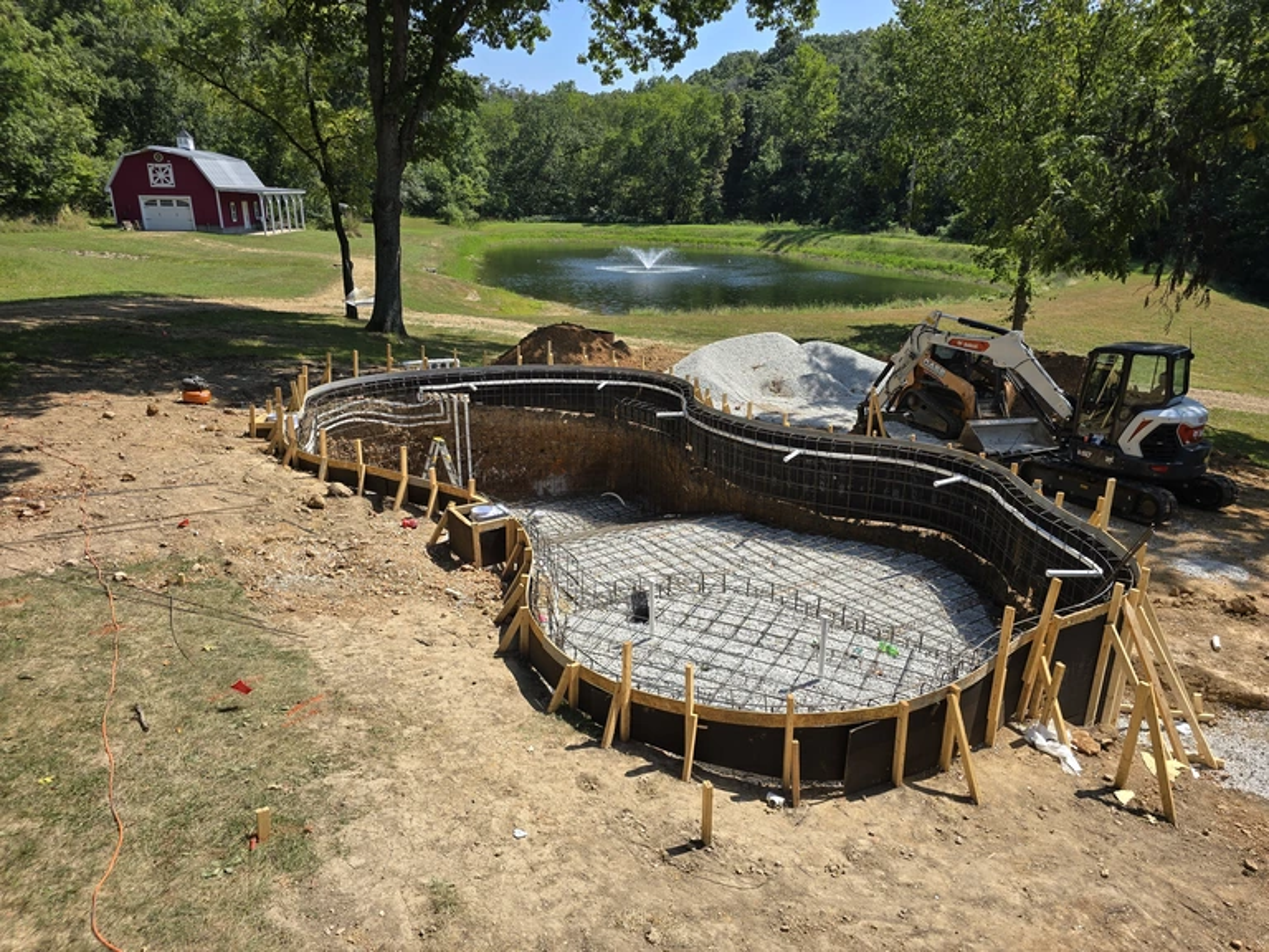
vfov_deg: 58.9
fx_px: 843
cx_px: 634
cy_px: 476
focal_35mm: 23
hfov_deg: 73.9
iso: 12
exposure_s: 1/650
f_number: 1.7
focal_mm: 6.3
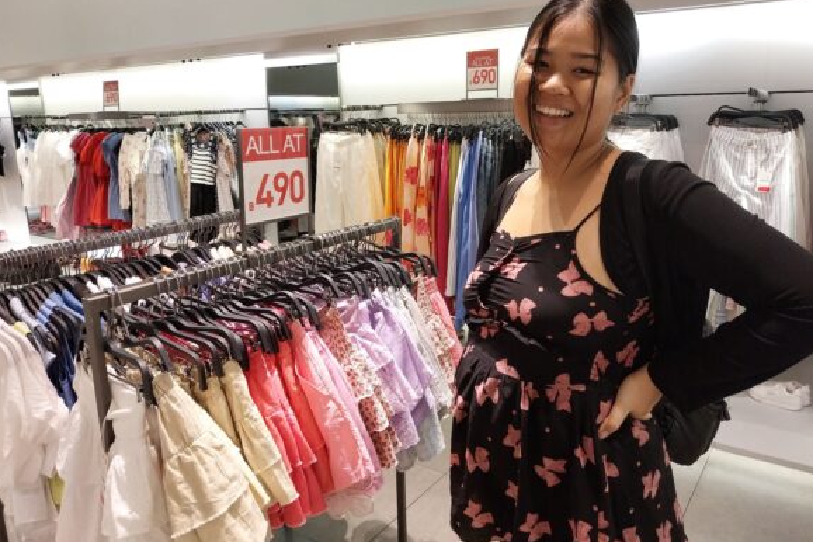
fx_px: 632
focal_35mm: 28
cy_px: 242
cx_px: 413
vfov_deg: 46.3
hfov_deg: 65.5
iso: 125
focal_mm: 4
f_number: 1.8
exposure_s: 1/50
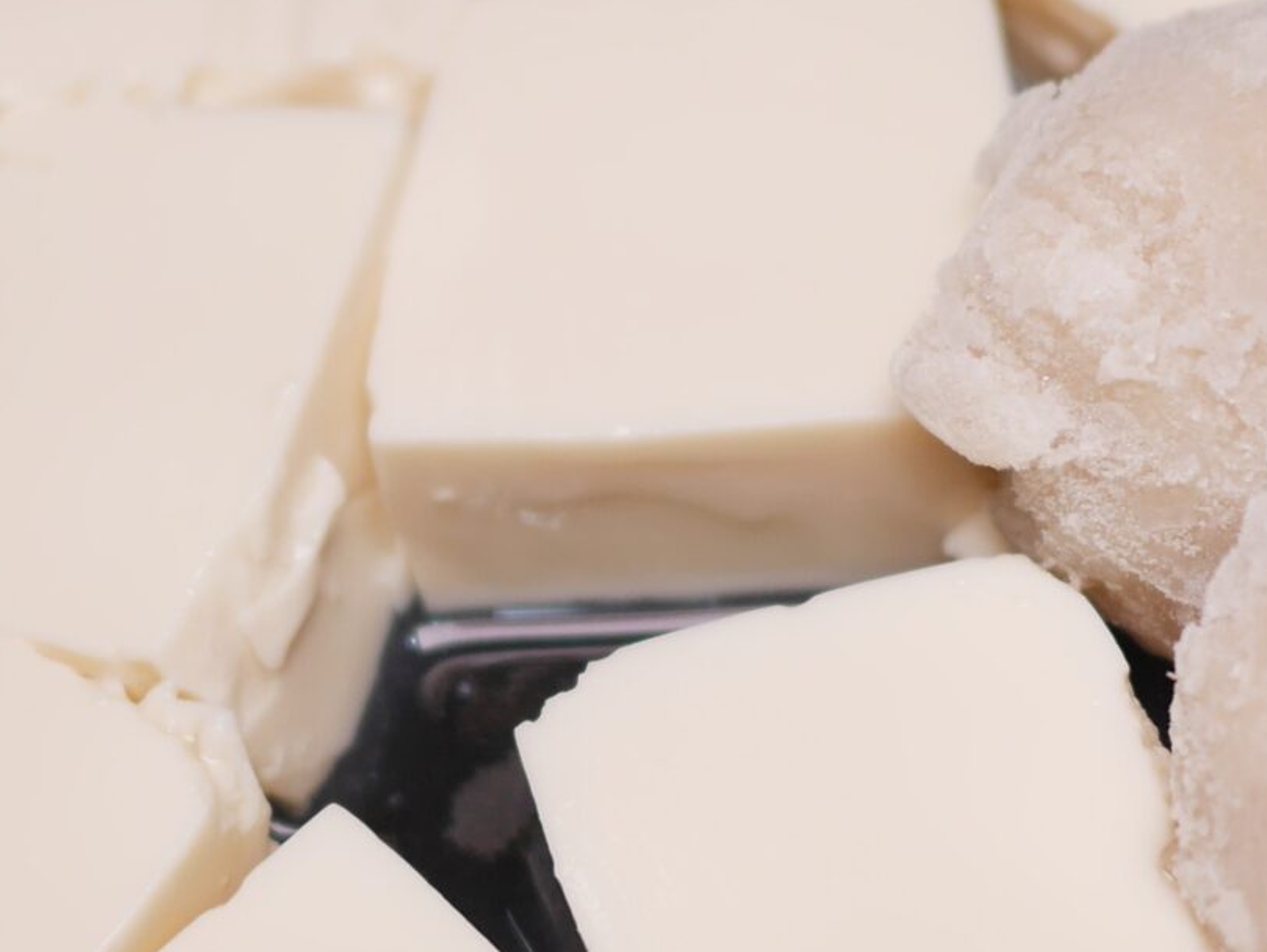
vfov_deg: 15.6
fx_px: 3479
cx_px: 864
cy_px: 508
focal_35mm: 95
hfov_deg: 20.6
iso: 200
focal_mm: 15
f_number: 1.8
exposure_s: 1/250
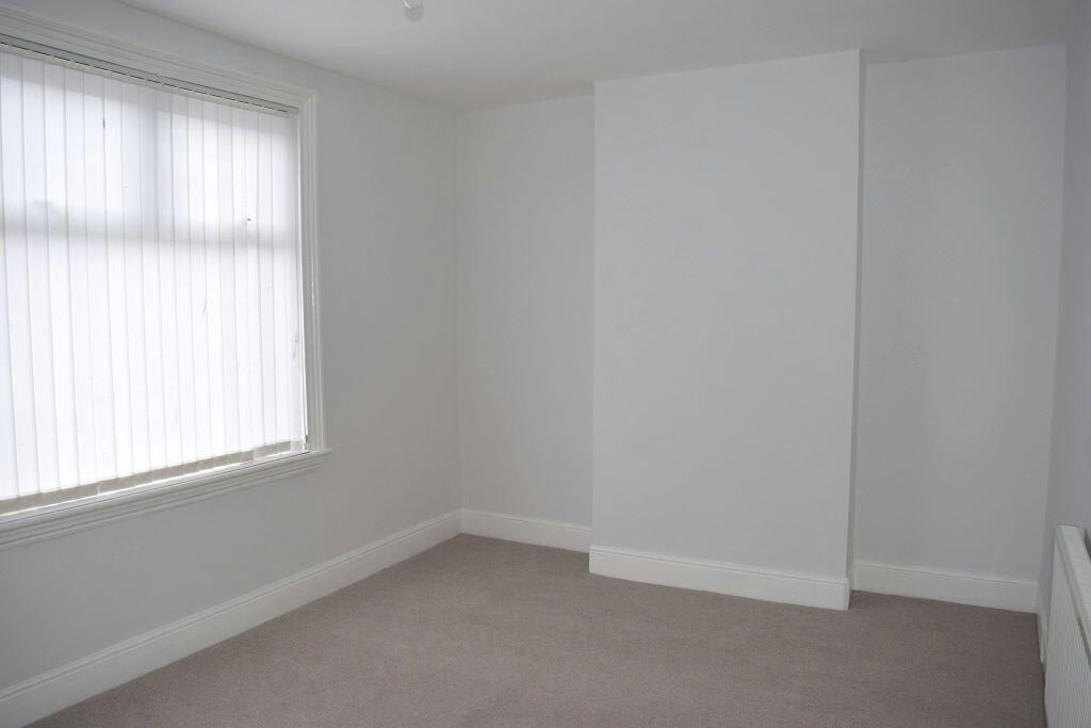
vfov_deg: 47.9
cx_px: 546
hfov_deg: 67.4
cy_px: 364
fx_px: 818
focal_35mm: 27
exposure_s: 1/125
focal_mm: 18
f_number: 5.6
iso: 180
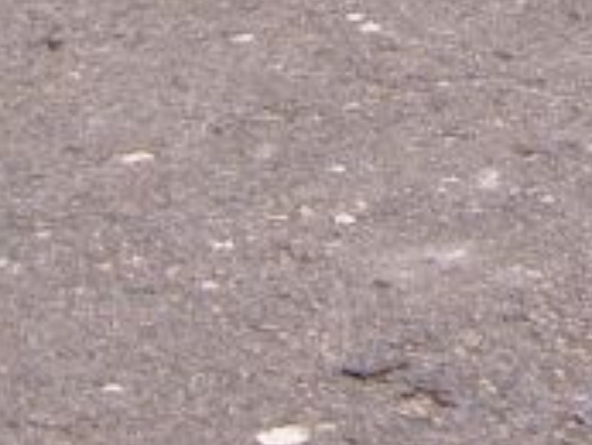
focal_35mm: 176
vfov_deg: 8.1
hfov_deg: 11.1
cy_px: -404
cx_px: 592
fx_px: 3012
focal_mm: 6.2
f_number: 2.7
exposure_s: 1/200
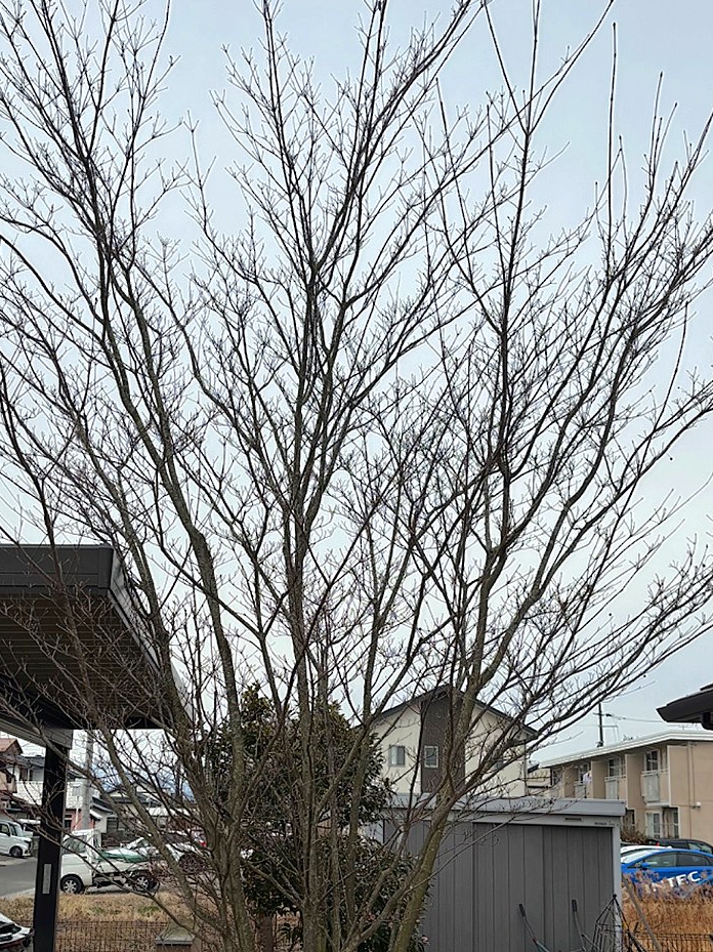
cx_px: 311
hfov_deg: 34.3
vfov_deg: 44.4
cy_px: 606
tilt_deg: +11.7
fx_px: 1154
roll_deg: -0.2
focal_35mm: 42
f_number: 1.6
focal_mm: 5.96
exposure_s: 1/3413
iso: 50
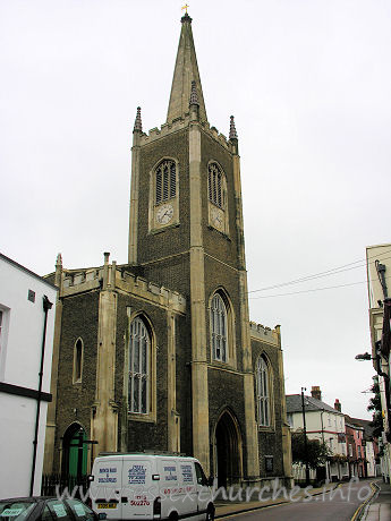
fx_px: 527
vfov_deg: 52.6
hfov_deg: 40.7
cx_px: 196
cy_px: 260
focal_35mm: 35
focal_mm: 8.9
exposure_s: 1/96.5
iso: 50
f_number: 4.5
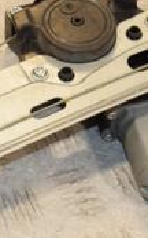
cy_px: 133
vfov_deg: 11.6
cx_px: 7
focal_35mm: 180
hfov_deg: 7.3
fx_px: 1163
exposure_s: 1/200
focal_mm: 34
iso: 800
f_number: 9
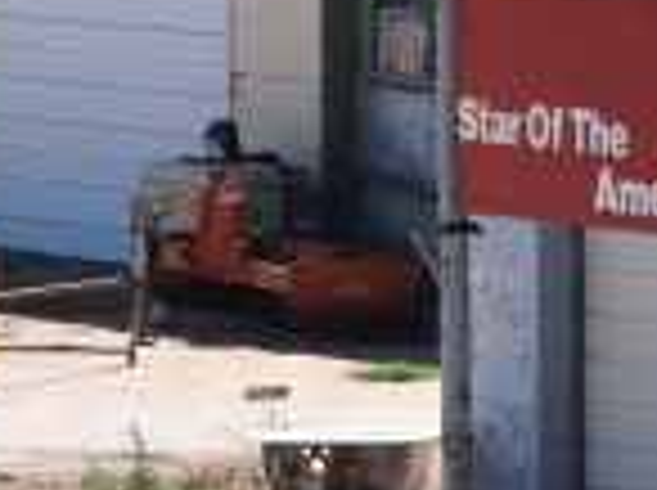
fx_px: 13453
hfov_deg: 2.8
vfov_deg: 2.1
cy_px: -838
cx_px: -1215
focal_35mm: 710
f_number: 10
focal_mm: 70
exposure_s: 1/400
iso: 200
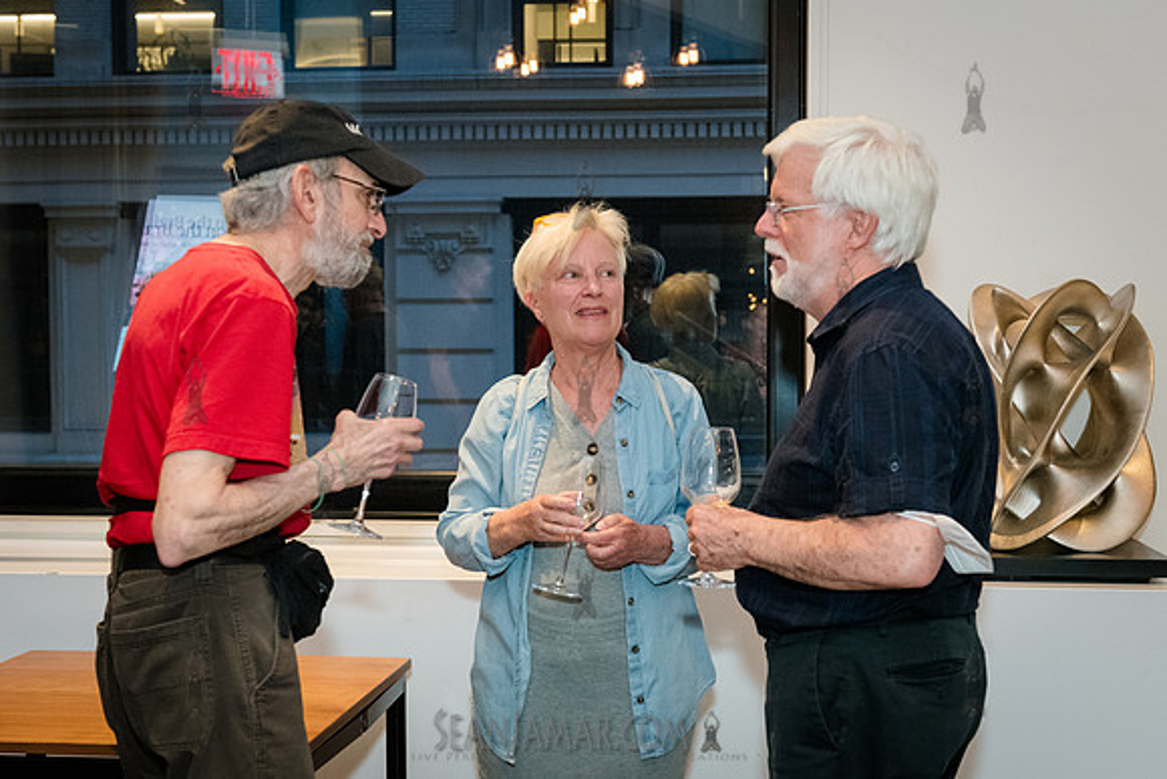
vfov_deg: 24.4
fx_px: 1800
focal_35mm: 56
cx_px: 607
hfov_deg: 35.9
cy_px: 439
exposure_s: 1/160
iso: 6400
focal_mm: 48
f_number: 4.5
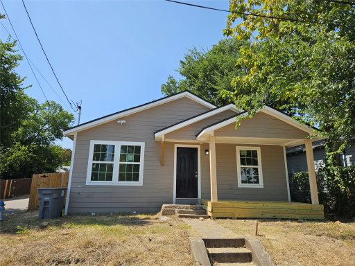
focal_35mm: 23
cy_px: 133
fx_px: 236
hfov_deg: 73.9
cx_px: 178
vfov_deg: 58.9
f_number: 1.8
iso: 25
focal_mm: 5.4
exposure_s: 1/1824
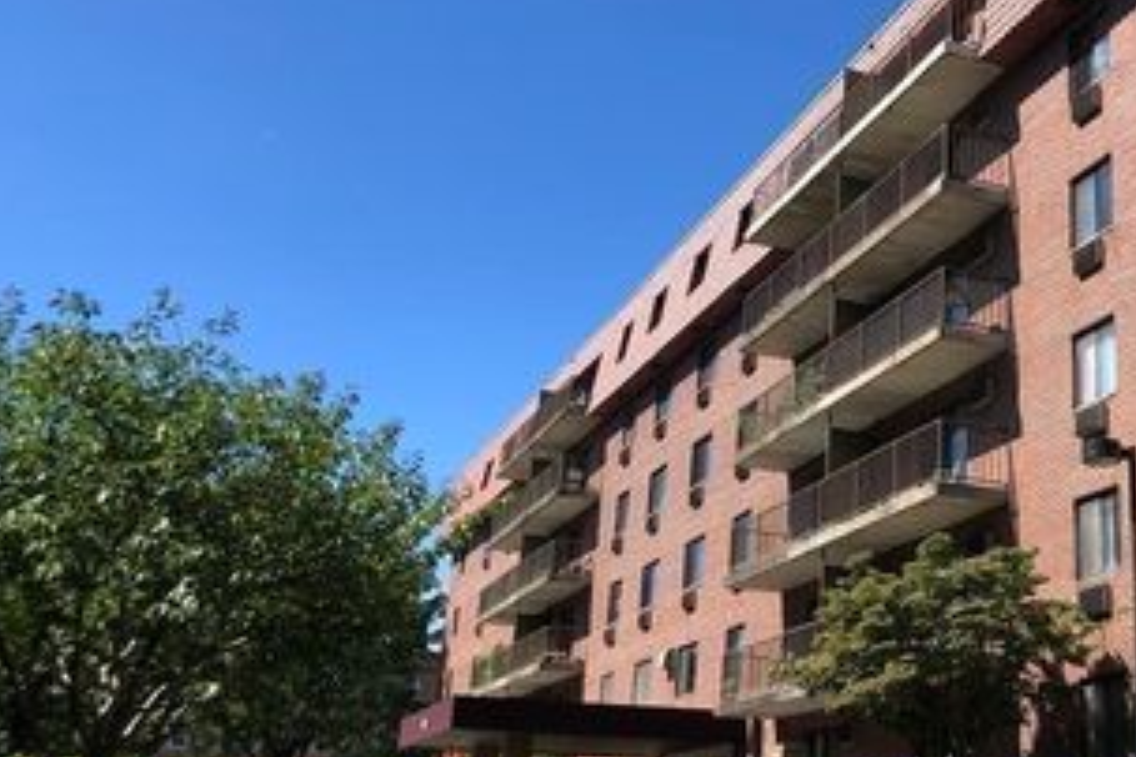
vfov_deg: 28.1
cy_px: 377
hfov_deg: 39.4
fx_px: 1515
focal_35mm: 48
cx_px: 922
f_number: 1.8
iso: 20
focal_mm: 3.99
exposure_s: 1/1429
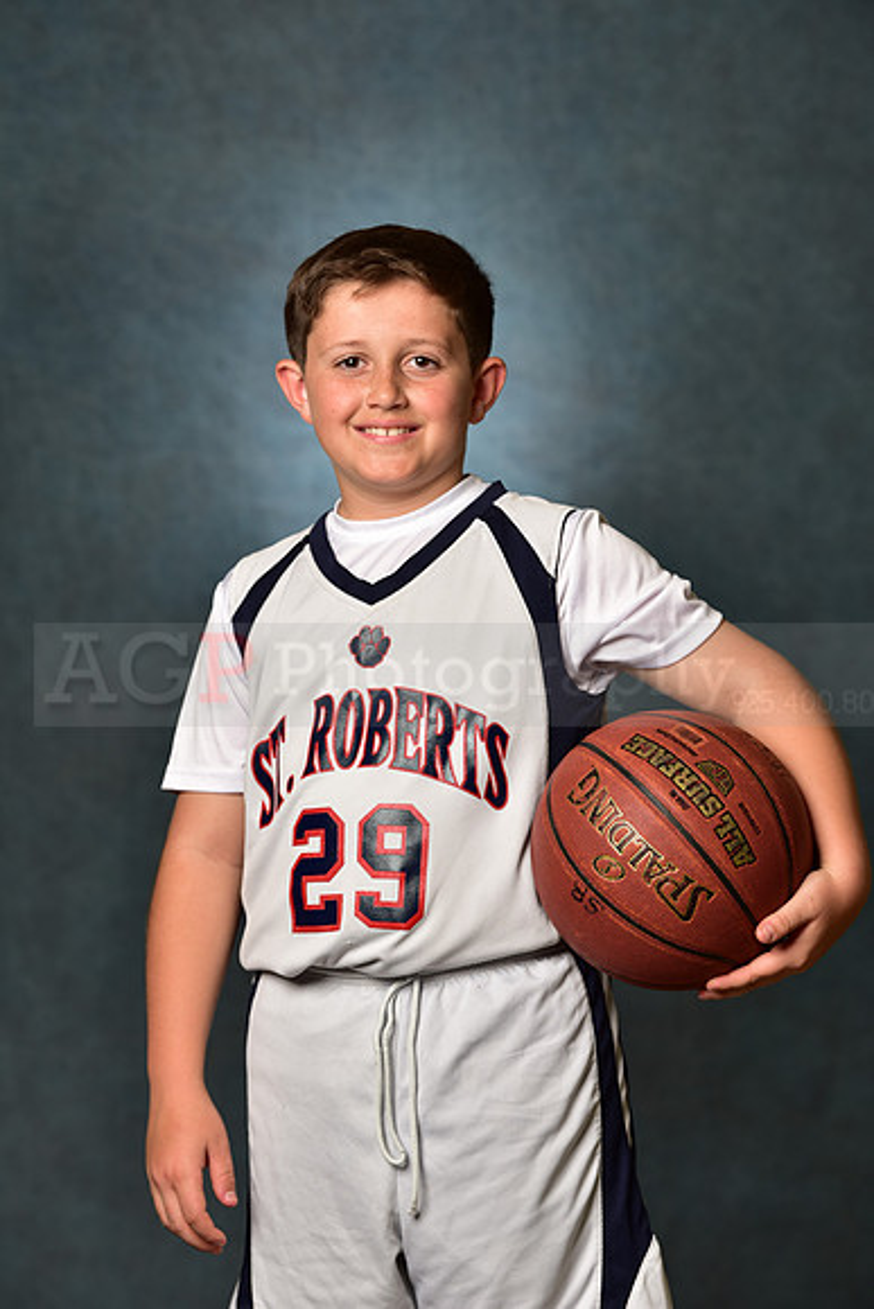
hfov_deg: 10.6
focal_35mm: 130
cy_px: 654
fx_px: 4731
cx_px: 437
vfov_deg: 15.8
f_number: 4.5
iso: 250
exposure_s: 1/160
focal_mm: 130
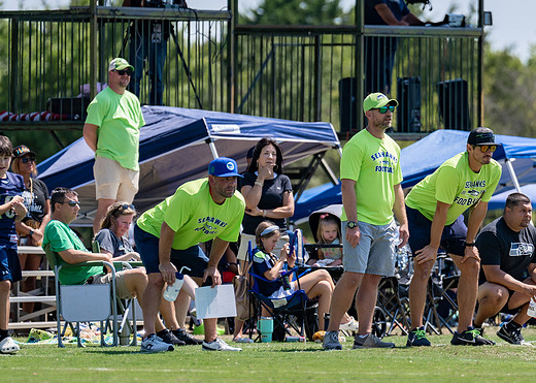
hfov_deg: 4.6
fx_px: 6650
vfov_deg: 3.3
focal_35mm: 437
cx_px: 370
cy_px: 211
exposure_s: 1/1250
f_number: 3.2
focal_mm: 200
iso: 100
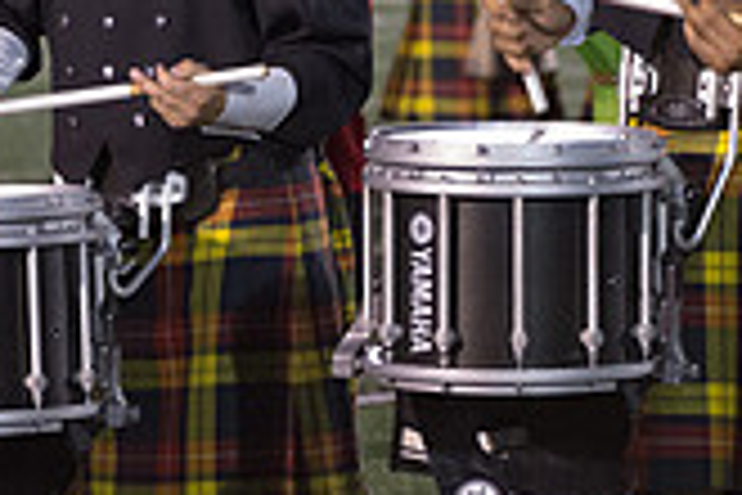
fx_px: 8841
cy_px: 130
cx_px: 522
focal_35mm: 429
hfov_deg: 4.8
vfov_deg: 3.2
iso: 10000
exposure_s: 1/200
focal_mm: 122
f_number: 4.8
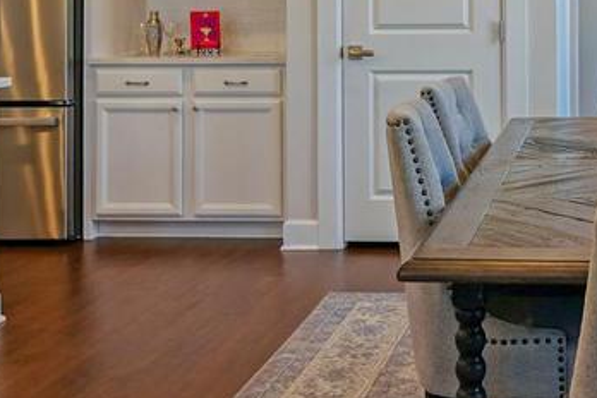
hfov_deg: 30.4
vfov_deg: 21.0
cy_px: -21
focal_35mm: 62
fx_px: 1028
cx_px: 580
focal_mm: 10
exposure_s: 1/30
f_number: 2.8
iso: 100
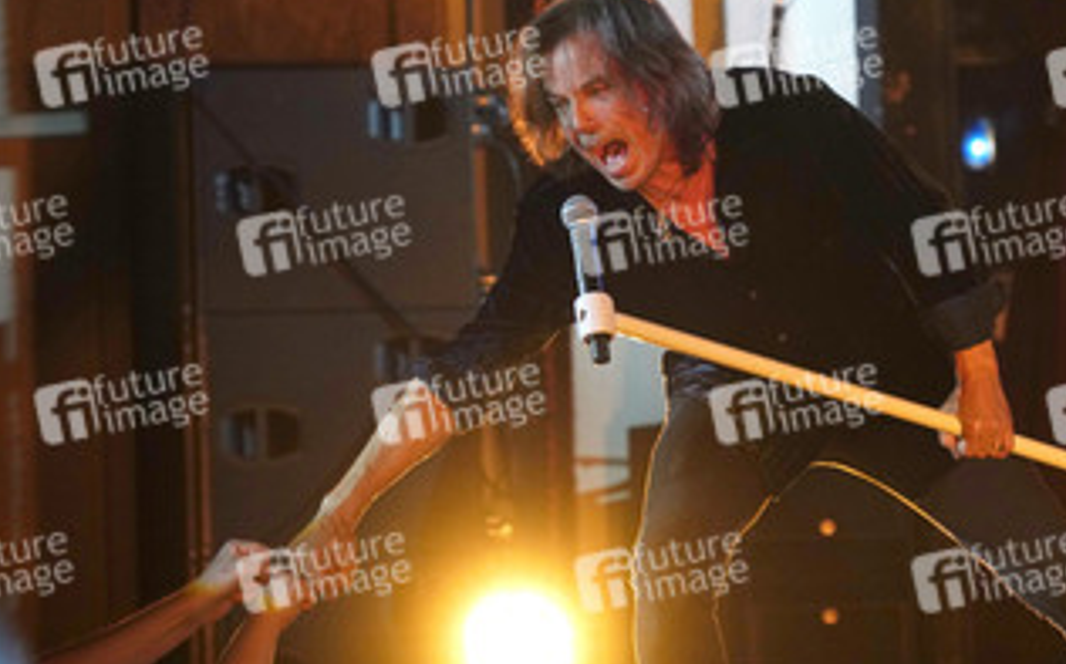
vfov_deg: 7.4
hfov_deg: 11.9
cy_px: 320
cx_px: 707
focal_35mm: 176
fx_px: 5110
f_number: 5.6
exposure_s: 1/320
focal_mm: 121
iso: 1600
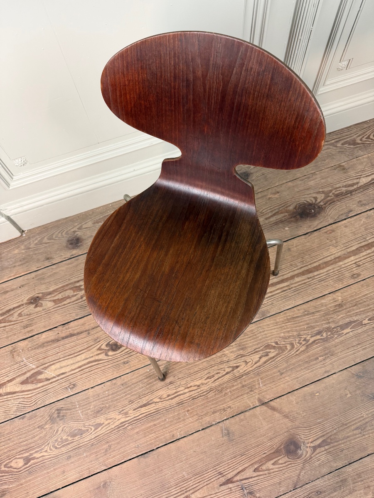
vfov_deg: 71.6
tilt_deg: -64.9
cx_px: 187
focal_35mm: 24
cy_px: 249
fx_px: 346
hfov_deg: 56.8
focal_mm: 6.76
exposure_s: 1/50
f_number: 1.78
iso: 200
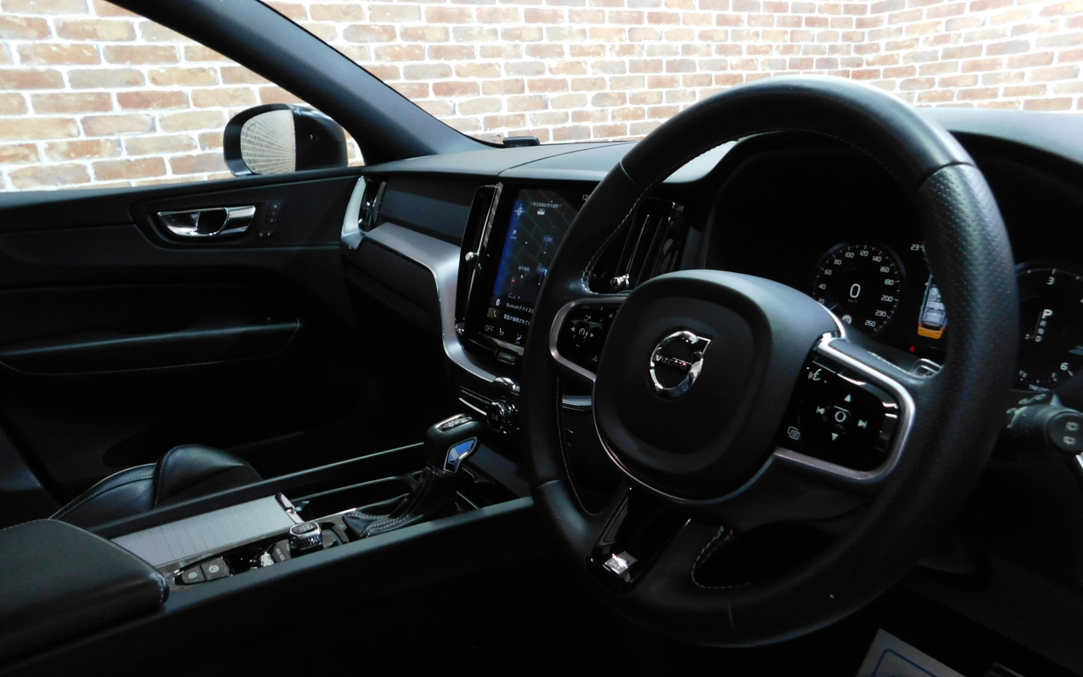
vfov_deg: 49.2
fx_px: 738
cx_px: 539
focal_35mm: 25
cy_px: 369
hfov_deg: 72.5
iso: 400
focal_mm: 4
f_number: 3
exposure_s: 1/25
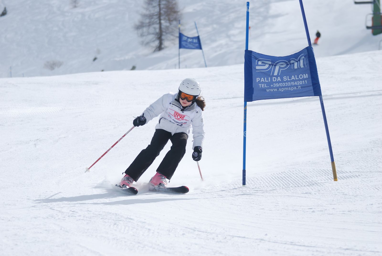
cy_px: 128
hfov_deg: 10.1
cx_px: 191
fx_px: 2151
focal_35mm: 202
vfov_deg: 6.8
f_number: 5
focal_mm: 135
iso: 100
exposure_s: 1/1250
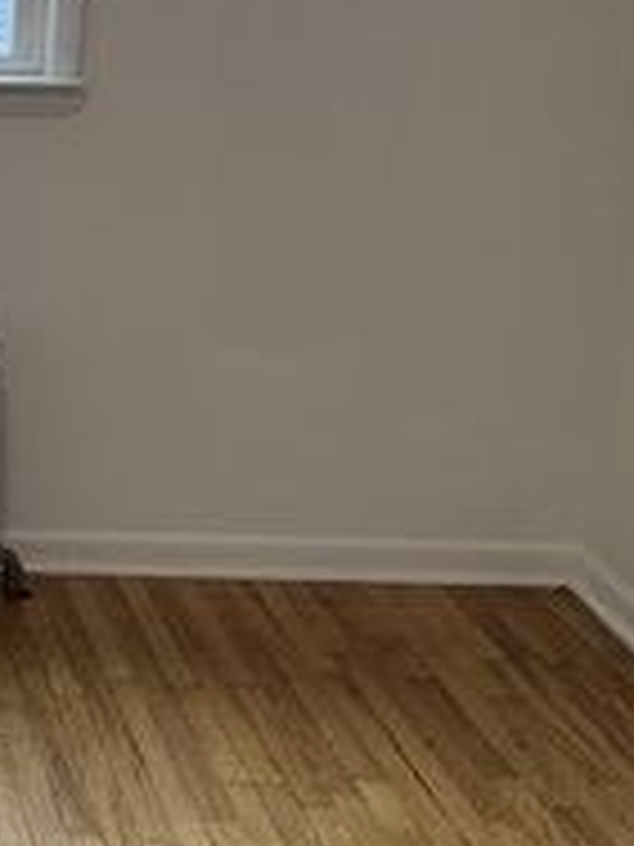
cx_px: -342
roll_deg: -0.7
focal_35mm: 85
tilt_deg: -15.4
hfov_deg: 15.8
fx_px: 2076
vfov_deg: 23.0
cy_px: 389
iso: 160
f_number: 1.78
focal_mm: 6.76
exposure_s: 1/120
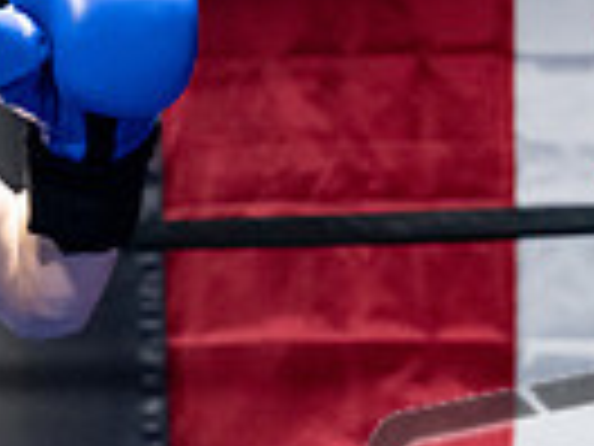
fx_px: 5079
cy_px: 489
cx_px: 378
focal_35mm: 296
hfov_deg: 6.7
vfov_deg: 5.0
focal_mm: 70
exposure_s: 1/1000
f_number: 2.8
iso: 8000
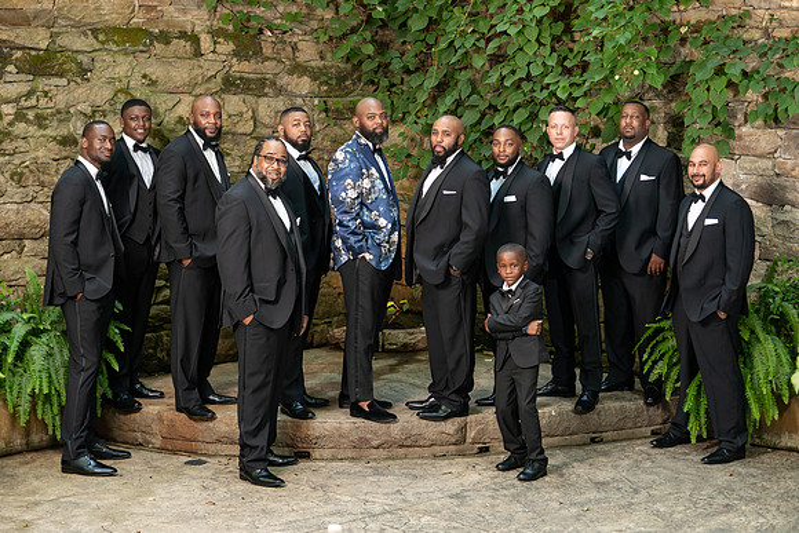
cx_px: 400
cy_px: 266
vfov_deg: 19.5
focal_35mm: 70
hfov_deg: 28.8
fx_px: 1554
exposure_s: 1/200
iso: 400
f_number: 4
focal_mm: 70
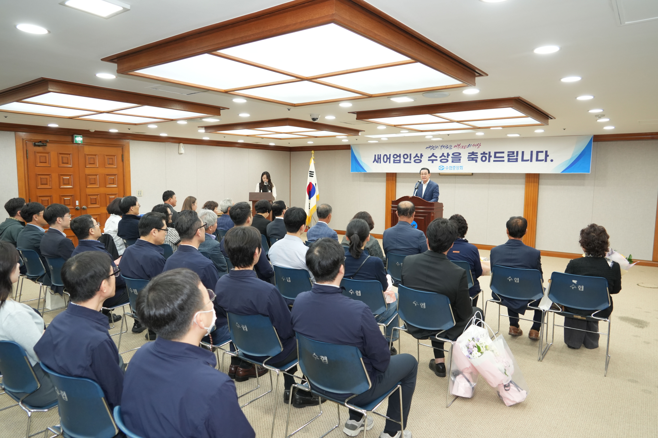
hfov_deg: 73.7
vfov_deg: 53.1
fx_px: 439
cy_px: 219
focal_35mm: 24
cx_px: 329
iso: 1250
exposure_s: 1/125
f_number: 4.5
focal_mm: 24
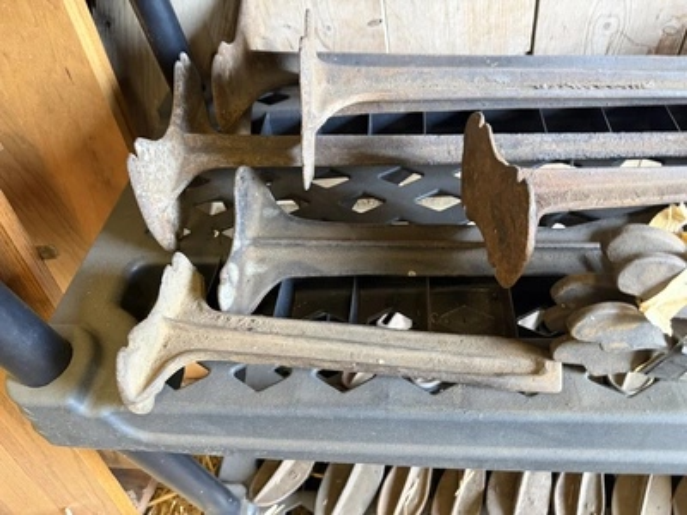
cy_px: 258
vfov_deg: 56.8
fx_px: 476
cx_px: 344
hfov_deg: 71.6
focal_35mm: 24
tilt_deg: -50.0
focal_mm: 6.76
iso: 400
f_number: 1.78
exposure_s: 1/60
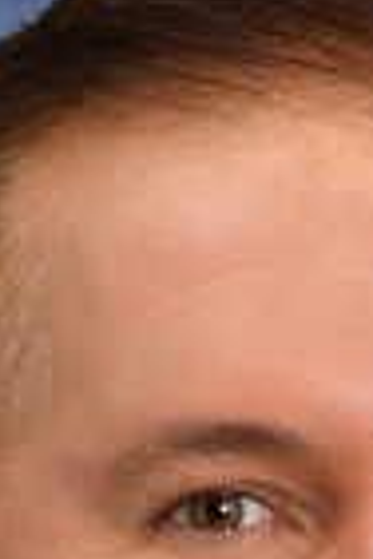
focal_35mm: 850
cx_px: 282
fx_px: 13209
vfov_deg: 2.4
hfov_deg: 1.6
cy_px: 1138
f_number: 9
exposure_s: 1/60
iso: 125
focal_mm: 160
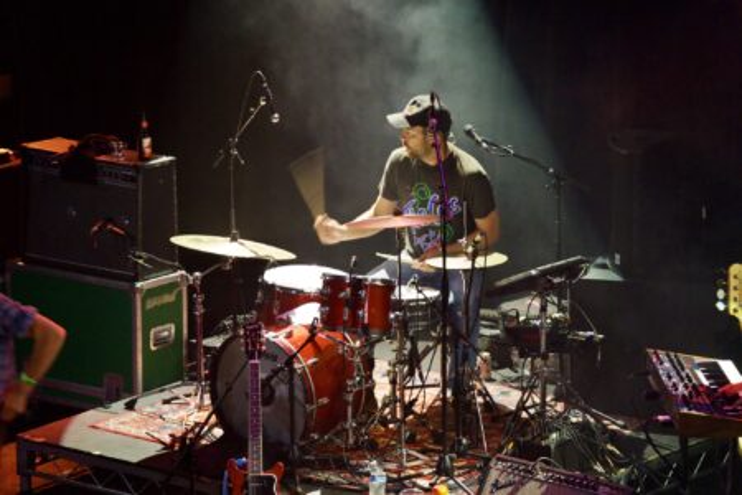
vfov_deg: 9.3
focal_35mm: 148
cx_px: 371
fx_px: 3050
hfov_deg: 13.9
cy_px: 248
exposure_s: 1/45
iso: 12800
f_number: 6.7
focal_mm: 148
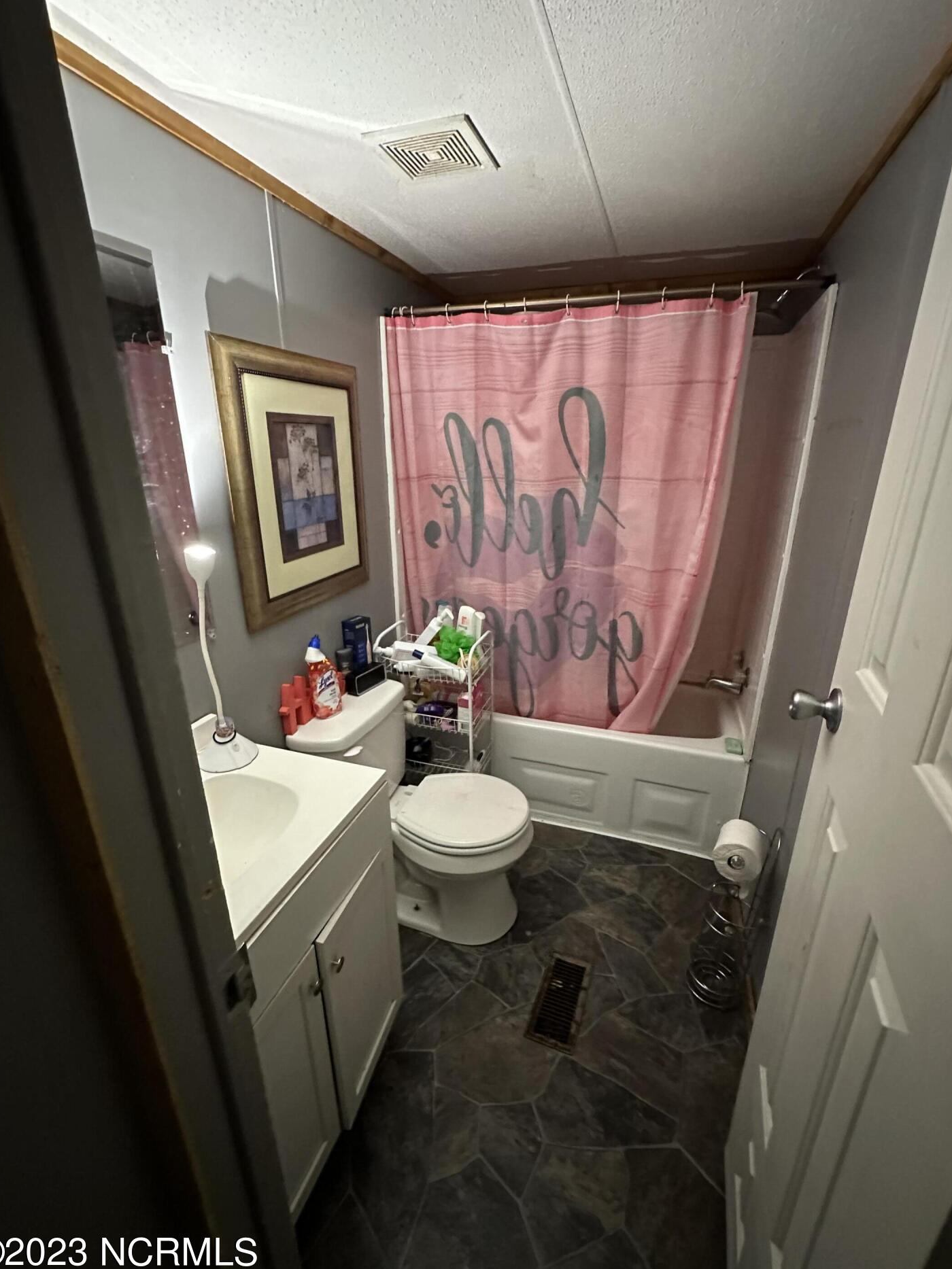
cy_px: 635
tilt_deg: -18.2
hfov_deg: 81.7
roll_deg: +0.9
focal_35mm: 15
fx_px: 550
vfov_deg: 98.2
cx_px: 482
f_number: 2.2
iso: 1250
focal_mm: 2.22
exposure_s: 1/40
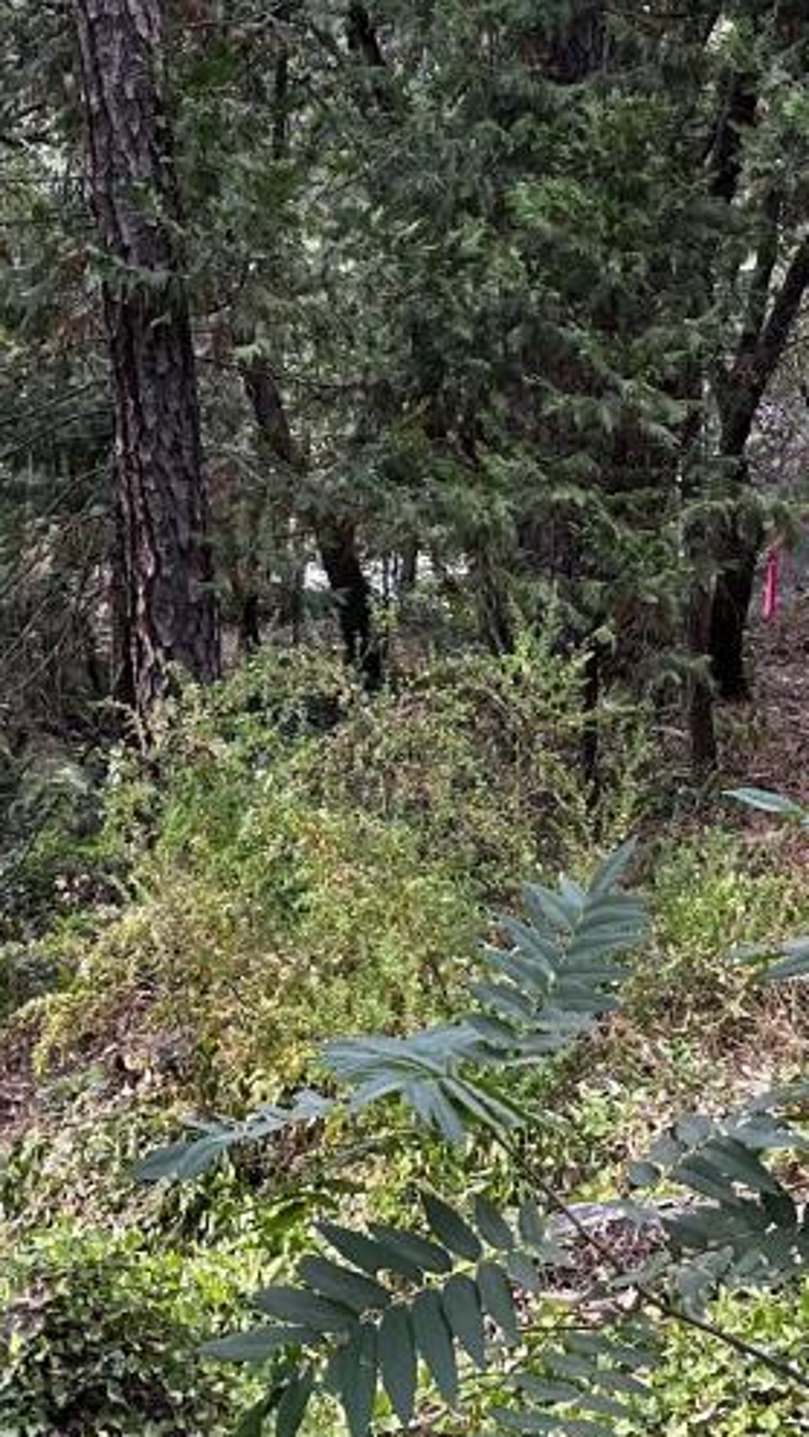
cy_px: 508
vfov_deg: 26.7
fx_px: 3013
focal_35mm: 79
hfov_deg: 15.3
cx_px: 470
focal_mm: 6.86
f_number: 1.78
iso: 125
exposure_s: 1/121
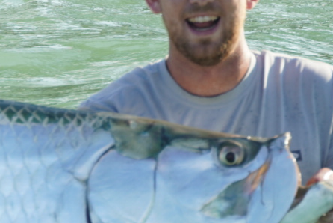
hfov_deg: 5.3
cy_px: 216
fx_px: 3571
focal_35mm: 386
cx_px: -83
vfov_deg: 3.6
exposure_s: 1/250
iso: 100
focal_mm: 71
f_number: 5.6
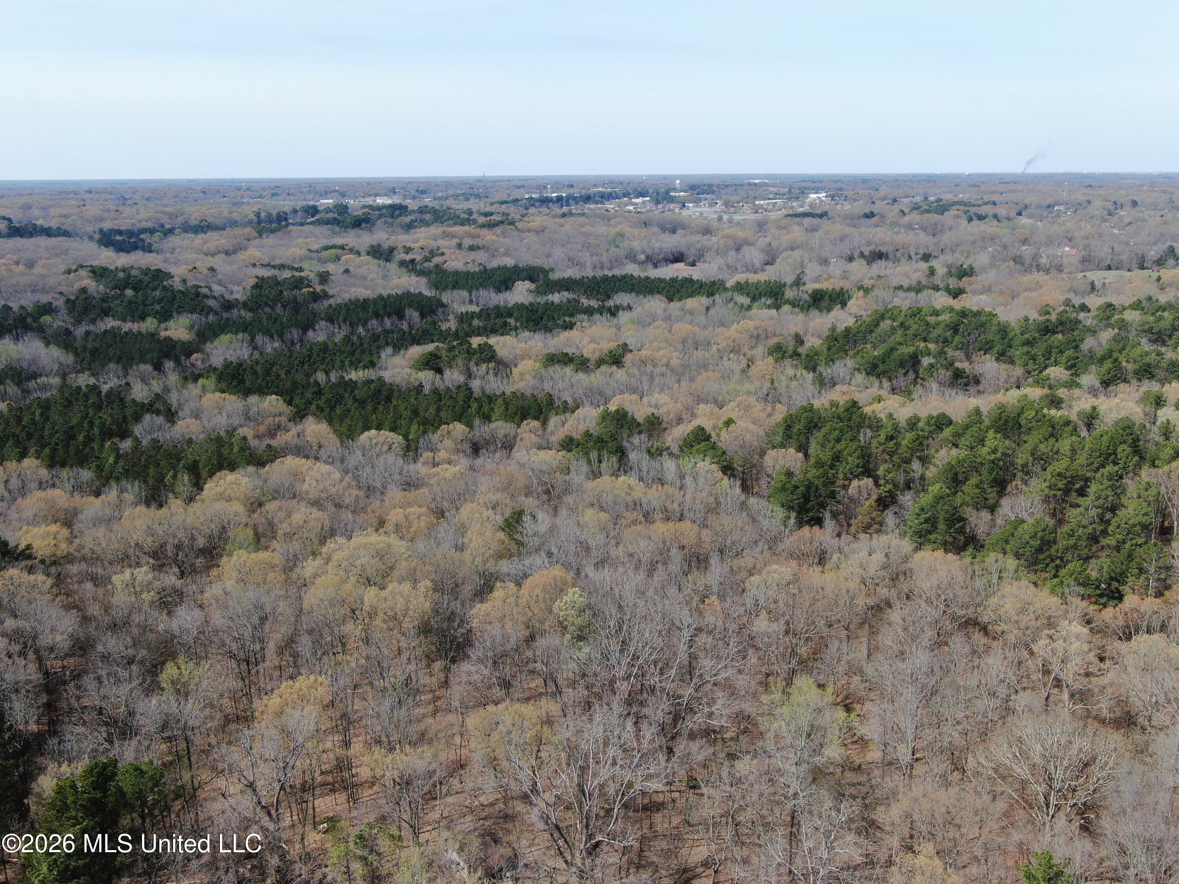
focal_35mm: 31
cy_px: 442
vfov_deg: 45.4
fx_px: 1056
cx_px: 590
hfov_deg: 58.4
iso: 100
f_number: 3.1
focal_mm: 5.33
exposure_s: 1/800
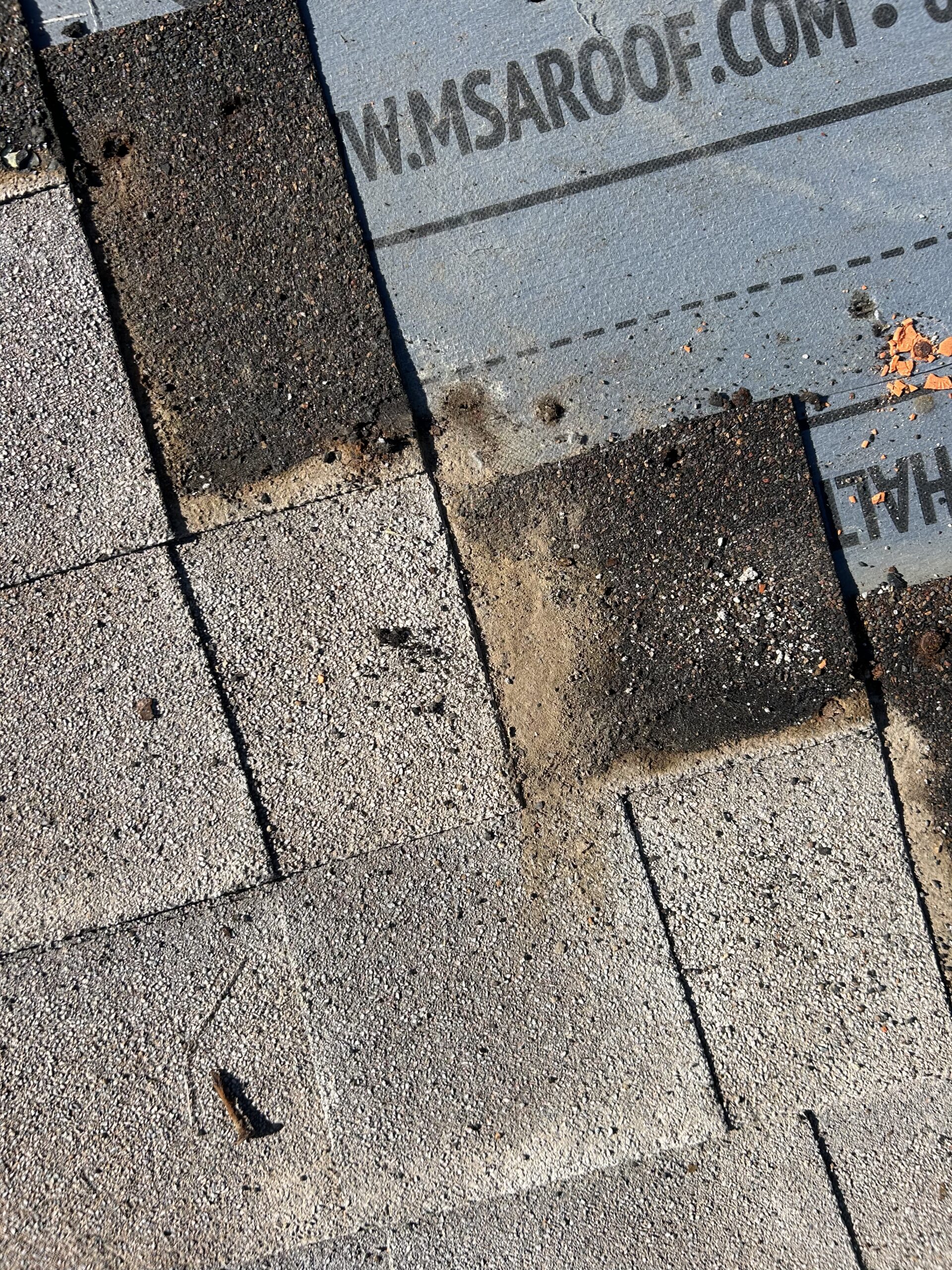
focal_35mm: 26
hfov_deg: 53.1
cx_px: 476
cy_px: 635
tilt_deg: -83.5
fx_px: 953
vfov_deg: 67.3
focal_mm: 5.7
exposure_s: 1/4115
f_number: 1.5
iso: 50
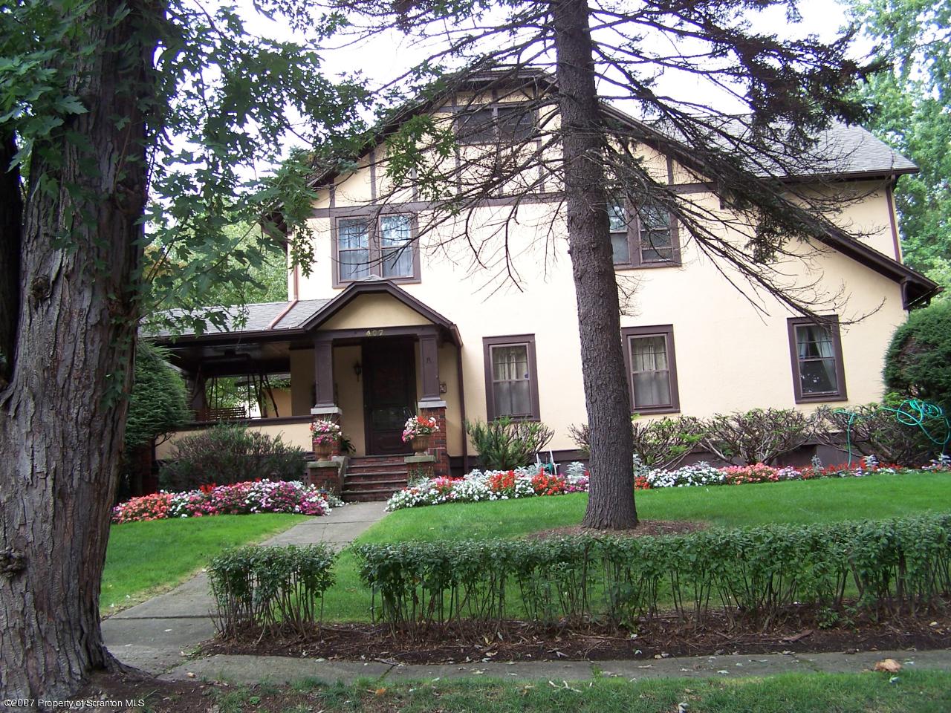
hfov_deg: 49.0
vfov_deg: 37.7
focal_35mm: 38
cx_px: 476
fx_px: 1044
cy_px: 356
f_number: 2.8
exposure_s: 1/90
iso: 80
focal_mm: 6.3
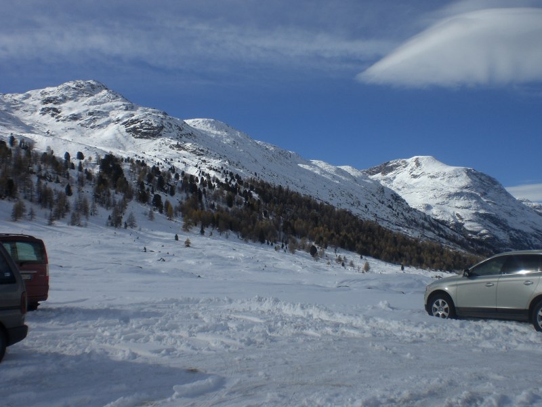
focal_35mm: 38
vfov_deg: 37.7
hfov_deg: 49.0
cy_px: 204
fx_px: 595
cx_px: 271
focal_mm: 6.3
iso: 50
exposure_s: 1/800
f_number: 4.4
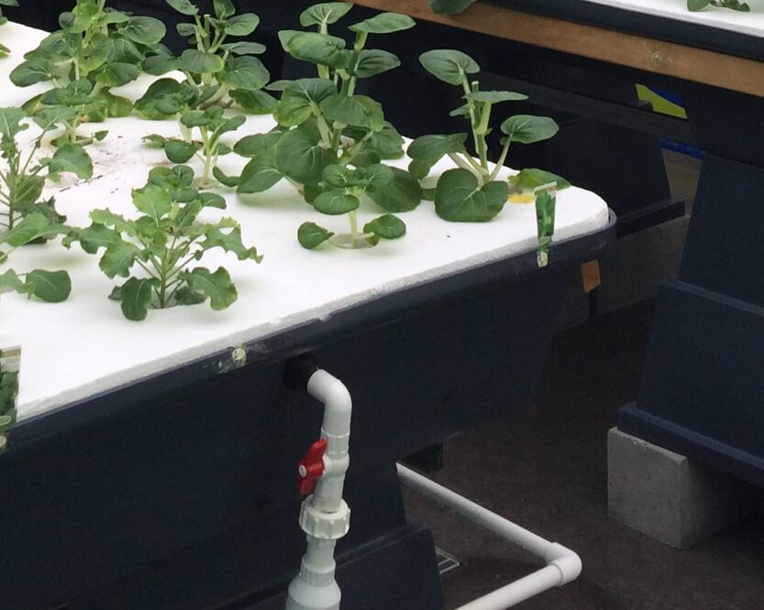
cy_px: -216
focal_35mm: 90
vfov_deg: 16.1
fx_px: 2035
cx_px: 264
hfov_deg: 21.2
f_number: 2.2
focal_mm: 4.12
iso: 32
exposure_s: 1/265
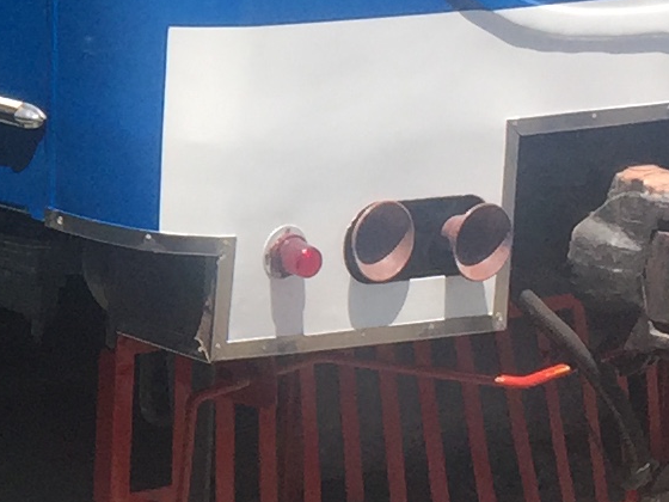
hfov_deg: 11.1
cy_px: -65
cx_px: -434
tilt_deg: -6.9
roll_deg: -2.7
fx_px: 3266
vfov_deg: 8.7
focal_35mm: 169
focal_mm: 4.15
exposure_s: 1/1412
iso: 32
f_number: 2.2
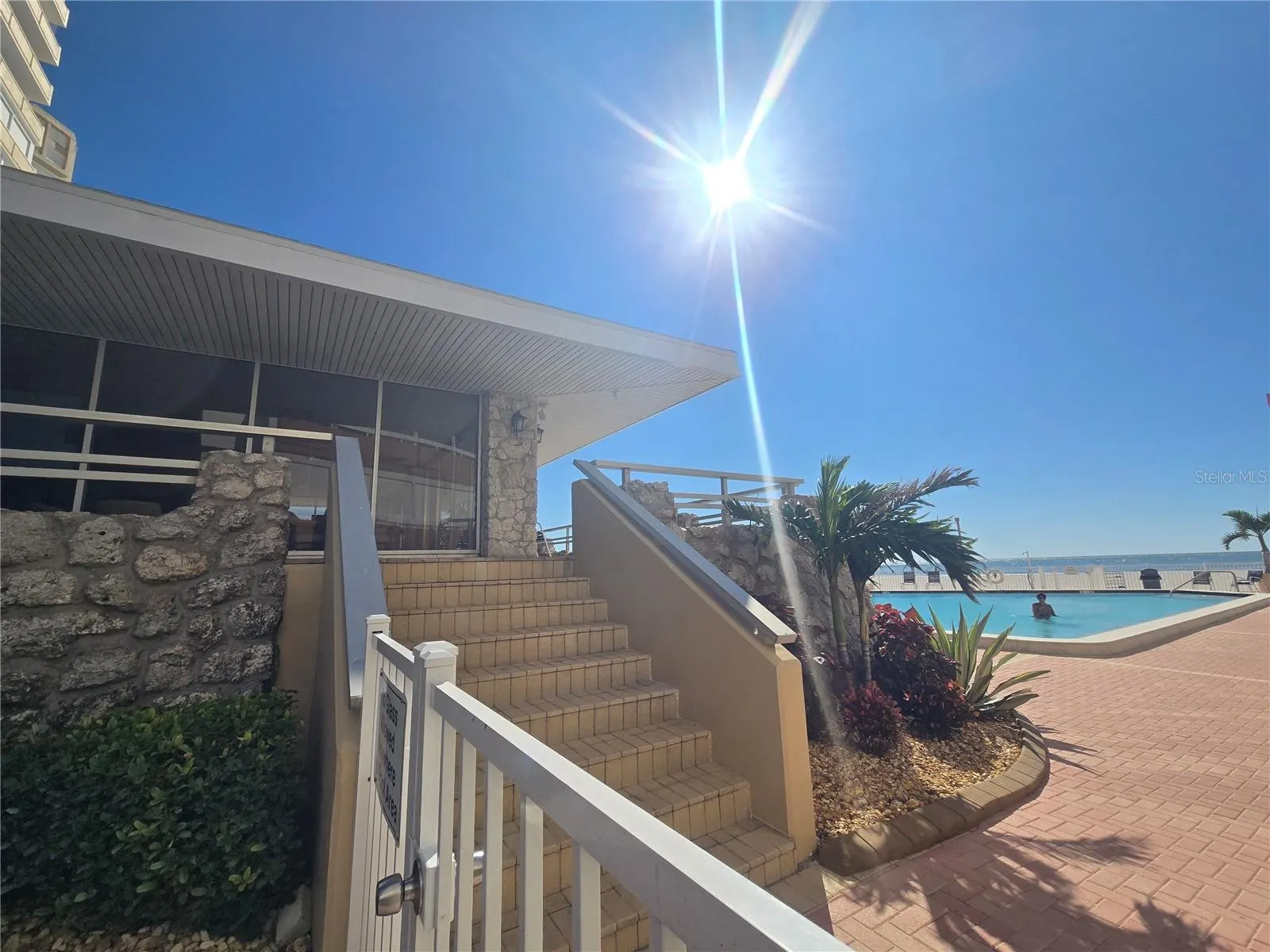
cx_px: 635
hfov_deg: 106.2
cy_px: 476
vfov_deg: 89.9
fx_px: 477
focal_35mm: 13
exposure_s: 1/5523
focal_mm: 2.2
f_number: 2.2
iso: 50
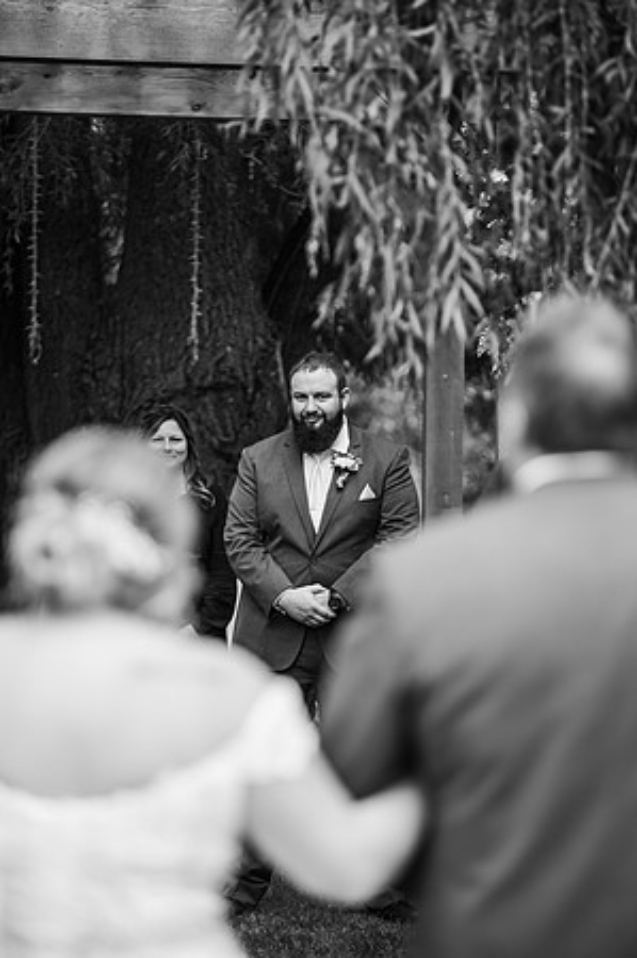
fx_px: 4123
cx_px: 318
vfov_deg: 13.3
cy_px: 479
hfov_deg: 8.8
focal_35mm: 155
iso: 400
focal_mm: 155
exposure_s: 1/1000
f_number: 2.8
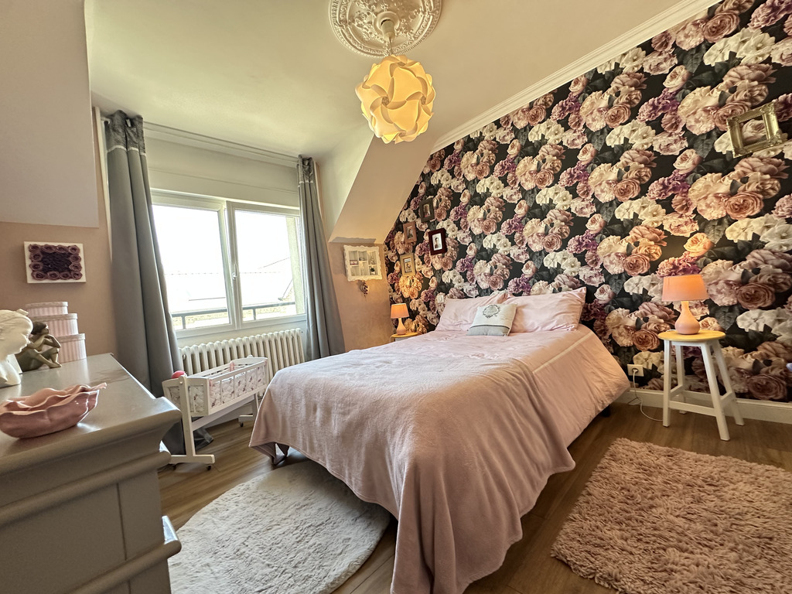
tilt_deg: +0.8
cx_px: 396
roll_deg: +6.5
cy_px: 297
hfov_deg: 102.1
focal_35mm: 14
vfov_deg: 85.7
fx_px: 320
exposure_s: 1/100
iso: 320
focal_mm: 2.22
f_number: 2.2
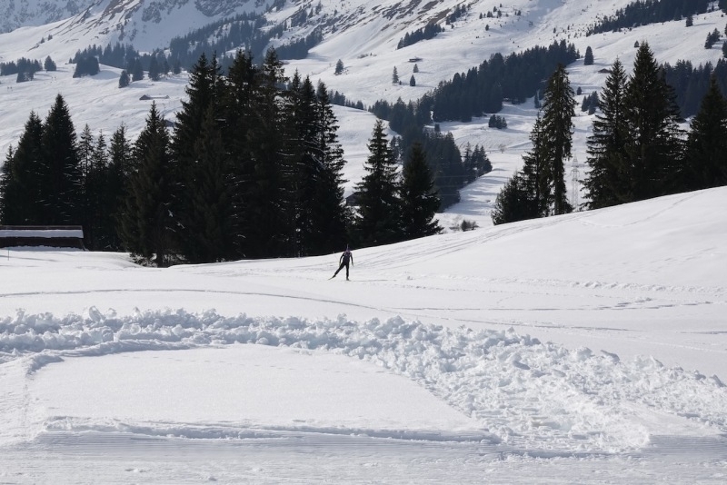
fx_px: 1232
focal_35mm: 61
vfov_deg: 22.3
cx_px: 364
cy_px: 242
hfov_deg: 32.9
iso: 100
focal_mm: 22.19
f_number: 8
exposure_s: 1/500
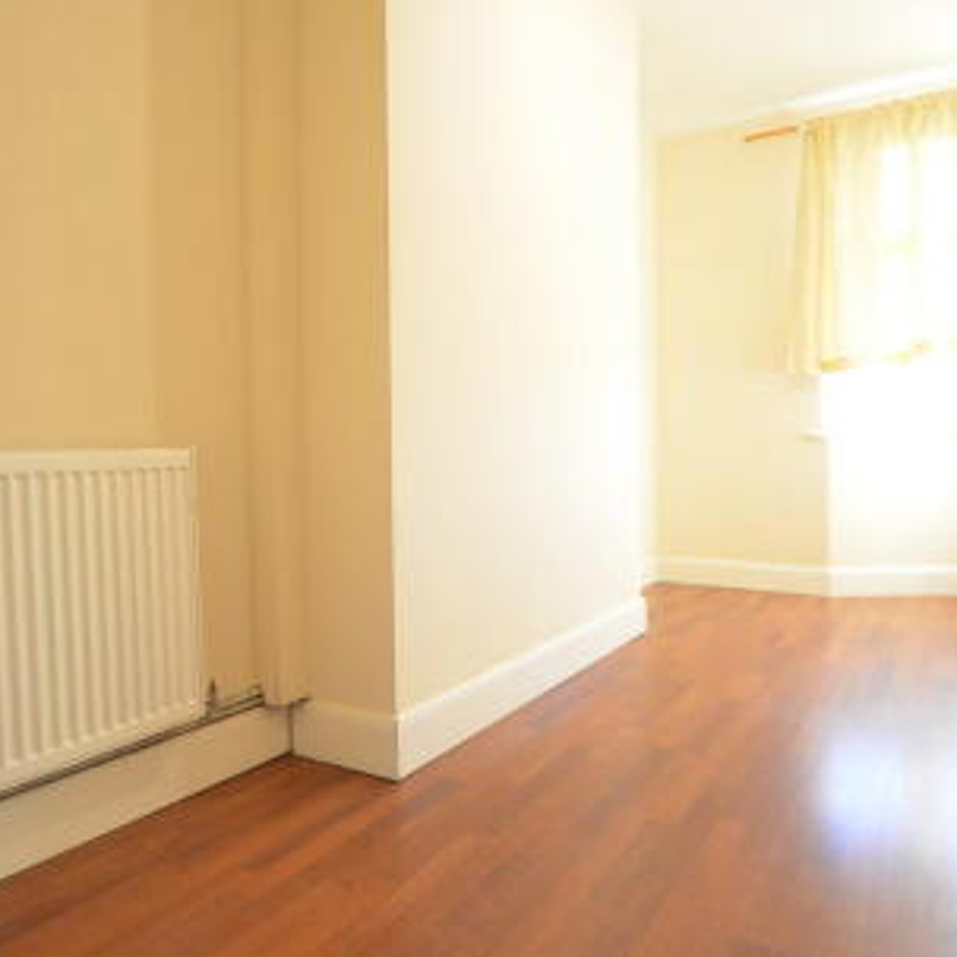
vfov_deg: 65.0
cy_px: 466
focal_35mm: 24
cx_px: 486
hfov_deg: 65.0
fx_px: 751
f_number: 3.5
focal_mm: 12
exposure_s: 1/20
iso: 400
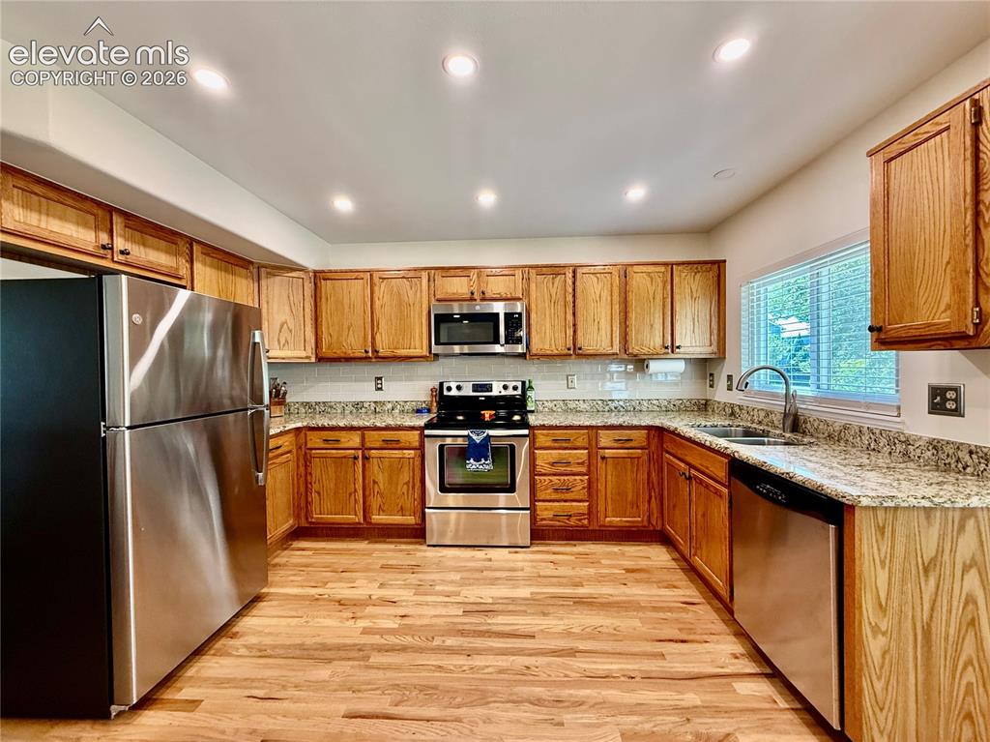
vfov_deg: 85.6
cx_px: 495
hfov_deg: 102.1
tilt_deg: +0.2
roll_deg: +1.1
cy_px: 371
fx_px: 400
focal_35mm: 14
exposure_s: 1/60
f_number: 2.2
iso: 200
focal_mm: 2.22
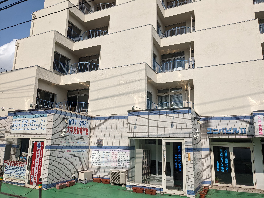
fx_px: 206
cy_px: 99
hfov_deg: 65.3
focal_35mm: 27
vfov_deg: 51.4
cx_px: 132
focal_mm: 4.38
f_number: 1.73
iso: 68
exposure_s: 1/5848
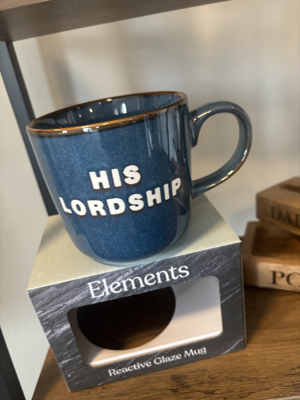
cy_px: 200
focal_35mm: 26
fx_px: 300
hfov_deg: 53.1
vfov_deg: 67.3
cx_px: 150
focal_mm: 5.96
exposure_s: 1/50
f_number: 1.6
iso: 250
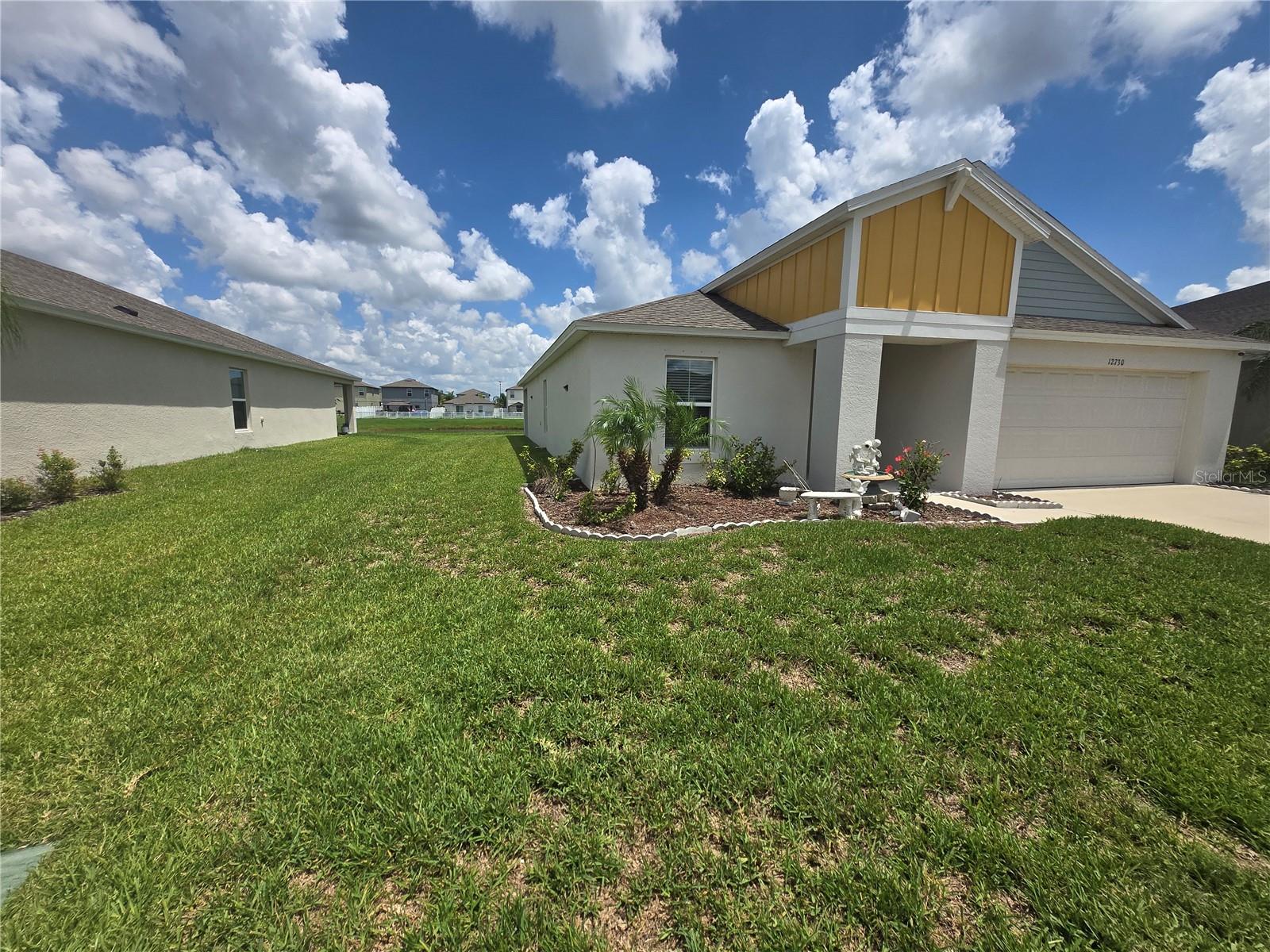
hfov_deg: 106.2
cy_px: 476
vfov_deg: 89.9
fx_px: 477
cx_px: 635
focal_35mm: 13
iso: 25
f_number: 2.2
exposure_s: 1/2246
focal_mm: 1.7
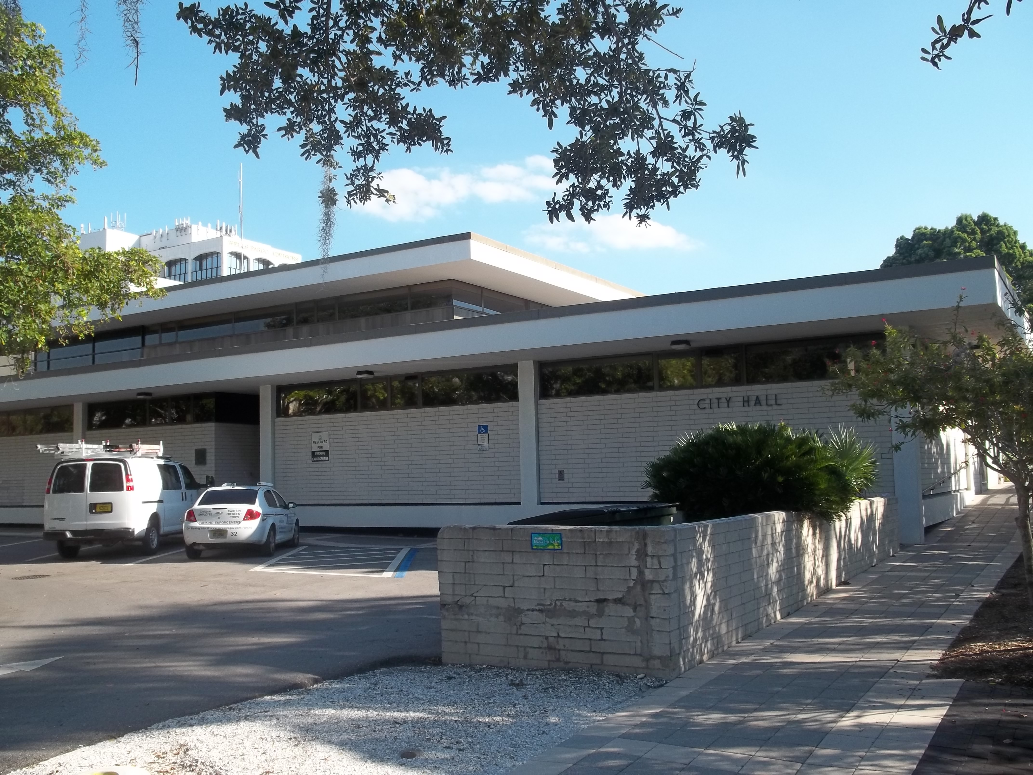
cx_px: 516
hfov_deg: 55.4
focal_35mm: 33
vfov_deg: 42.9
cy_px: 388
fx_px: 985
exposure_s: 1/500
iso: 64
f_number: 3.3
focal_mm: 5.9
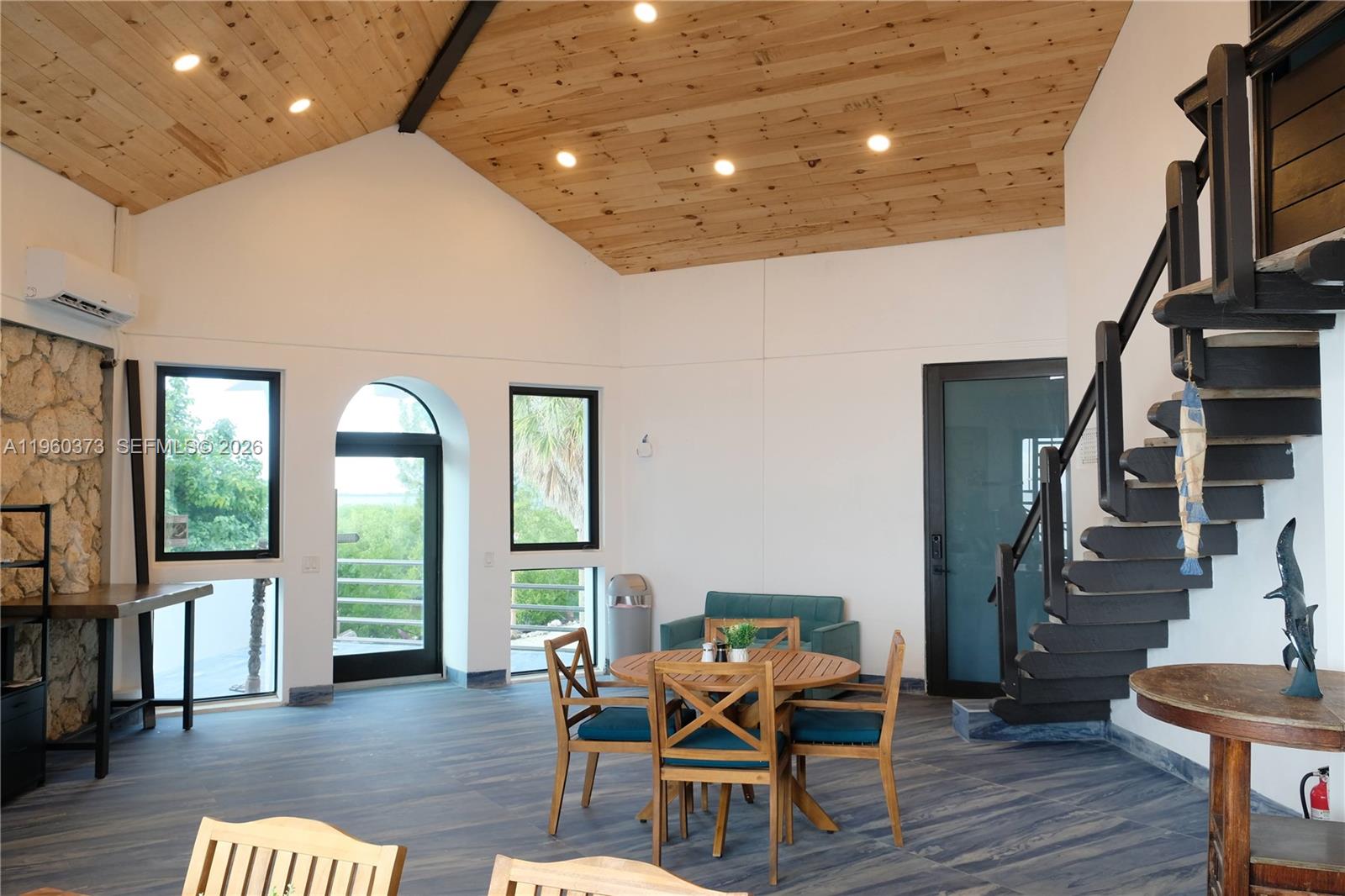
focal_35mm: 29
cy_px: 448
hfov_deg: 63.7
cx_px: 672
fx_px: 1083
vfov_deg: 44.9
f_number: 5
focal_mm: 19.6
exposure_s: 1/60
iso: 640
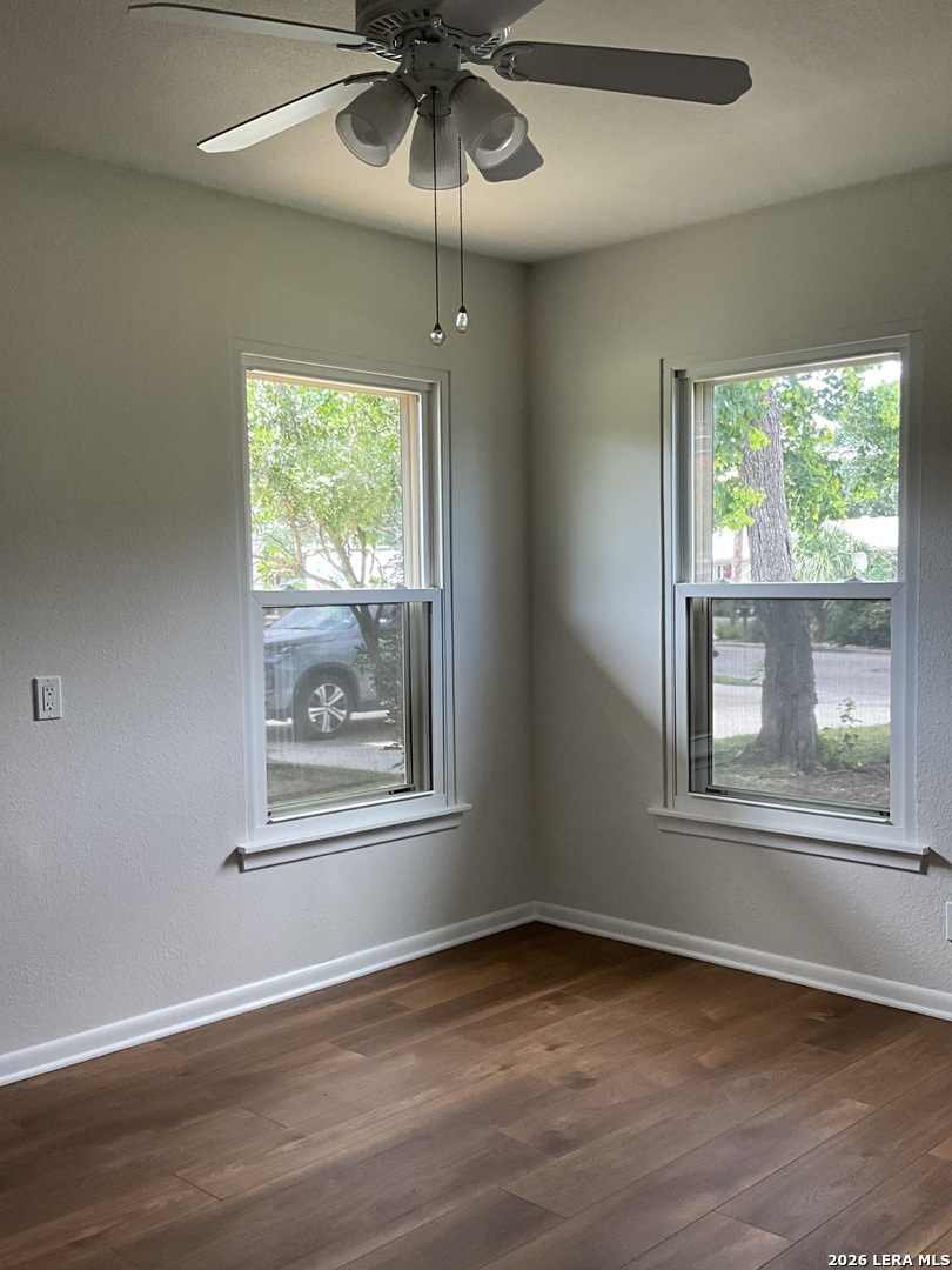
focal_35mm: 29
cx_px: 476
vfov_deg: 61.7
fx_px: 1063
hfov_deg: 48.2
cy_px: 635
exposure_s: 1/109
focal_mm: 3
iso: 64
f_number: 1.8
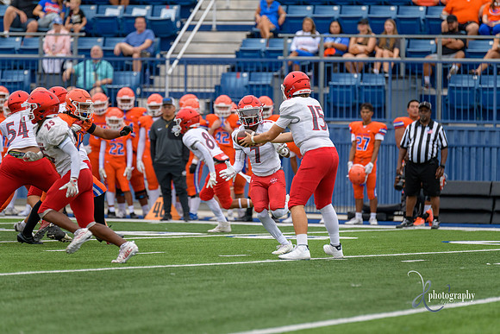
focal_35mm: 300
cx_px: 250
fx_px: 4167
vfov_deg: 4.6
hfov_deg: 6.9
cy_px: 167
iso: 320
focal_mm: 300
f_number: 3.5
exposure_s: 1/800
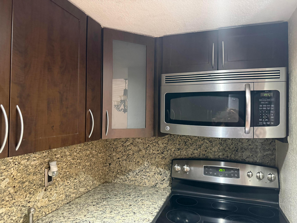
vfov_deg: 56.8
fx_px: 206
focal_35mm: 24
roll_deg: -0.6
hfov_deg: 71.6
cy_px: 112
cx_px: 148
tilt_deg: +1.4
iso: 800
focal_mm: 6.76
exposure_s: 1/40
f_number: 1.78
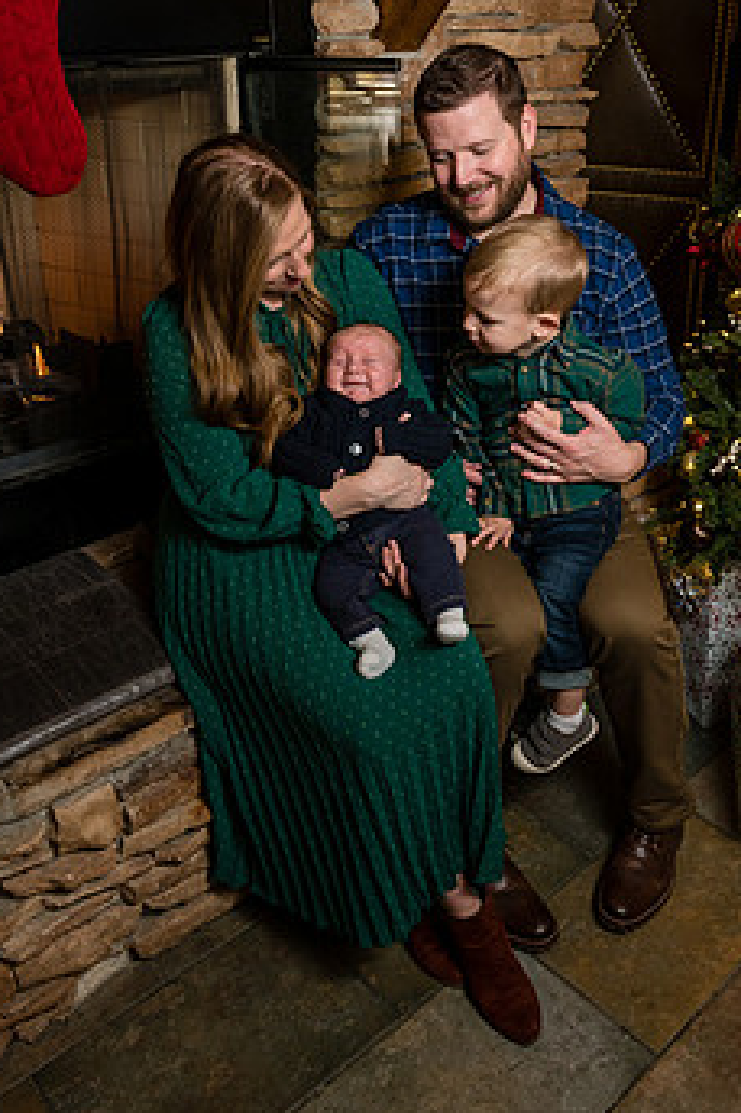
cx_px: 437
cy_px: 434
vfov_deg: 55.3
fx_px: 1051
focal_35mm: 34
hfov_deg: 38.7
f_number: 4.5
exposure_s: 1/100
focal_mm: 26
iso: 640
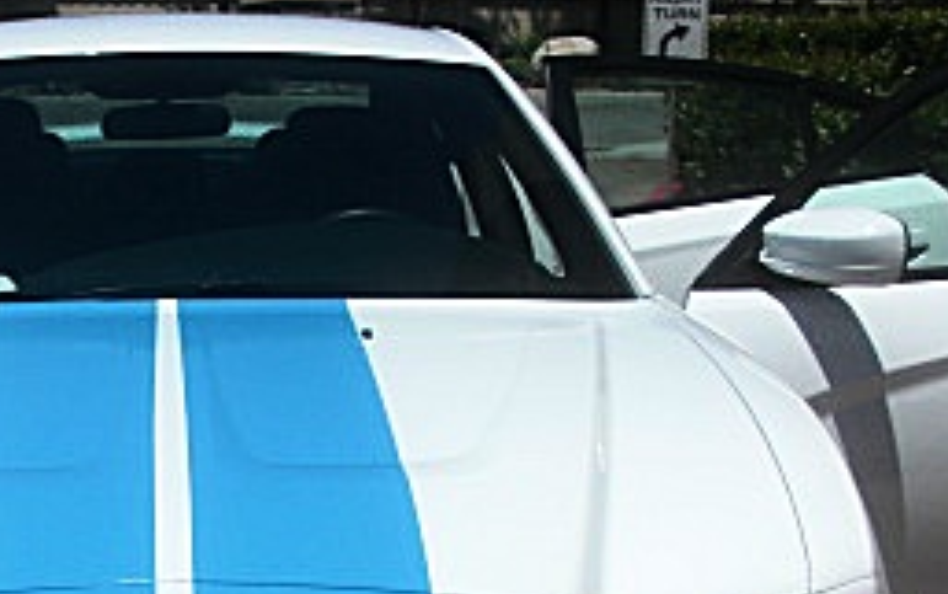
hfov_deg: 21.5
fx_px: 2456
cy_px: 649
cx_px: 162
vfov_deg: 13.5
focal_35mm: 95
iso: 50
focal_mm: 6.3
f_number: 7.9
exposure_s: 1/250
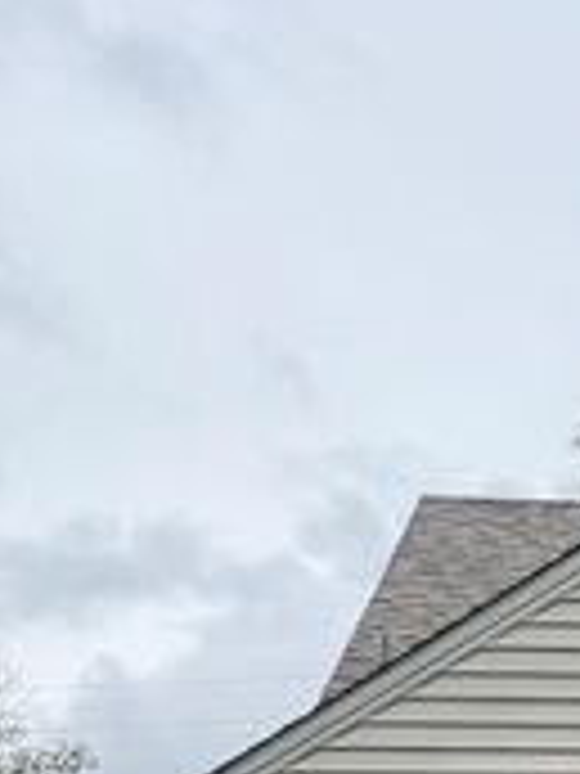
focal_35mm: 93
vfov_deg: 18.2
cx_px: 976
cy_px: 1244
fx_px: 2078
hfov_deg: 14.4
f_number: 1.78
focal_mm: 6.76
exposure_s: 1/1337
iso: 80
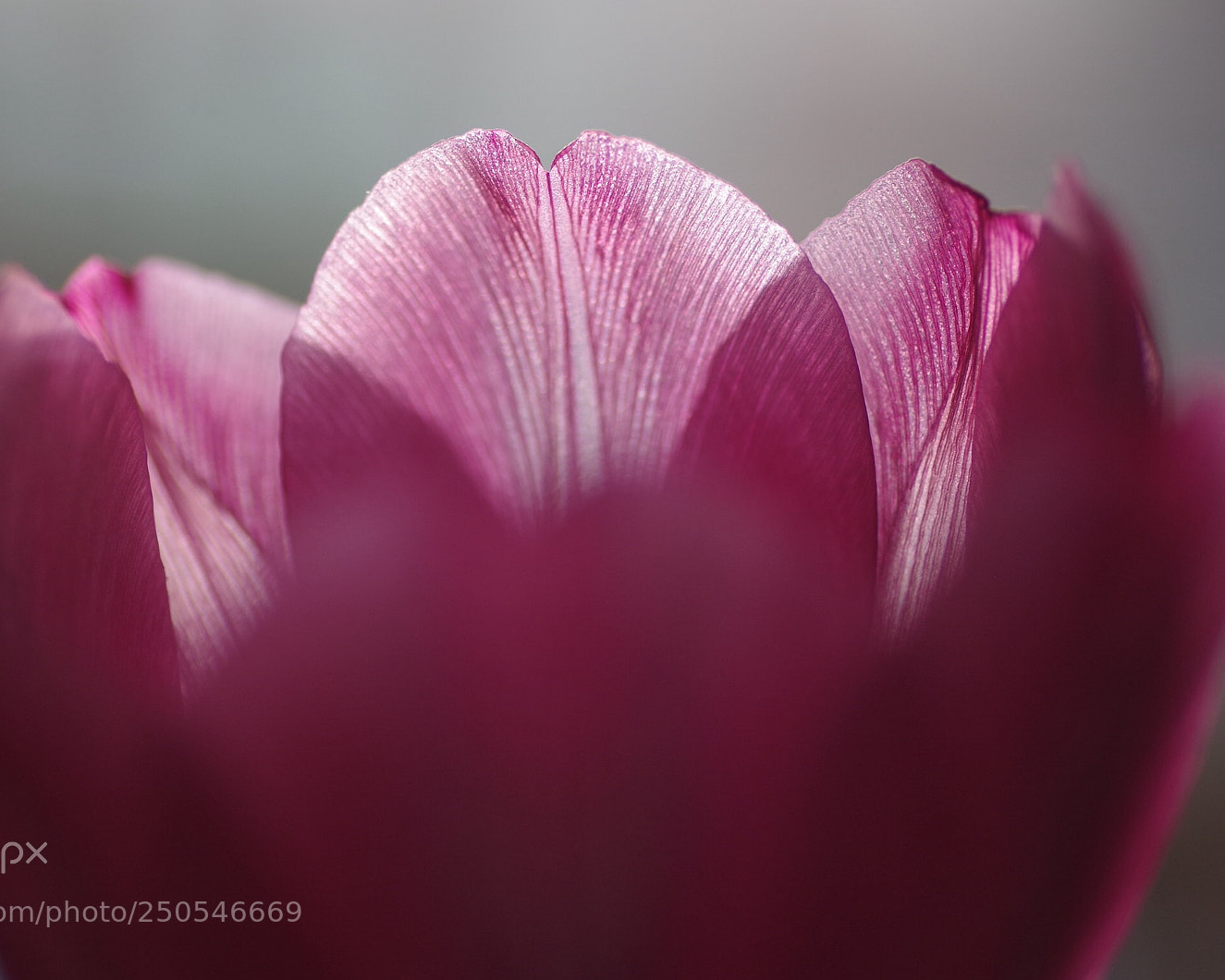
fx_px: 5547
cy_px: 492
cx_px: 557
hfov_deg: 12.6
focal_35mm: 153
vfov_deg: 10.1
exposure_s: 1/8
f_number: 2.8
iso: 250
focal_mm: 90
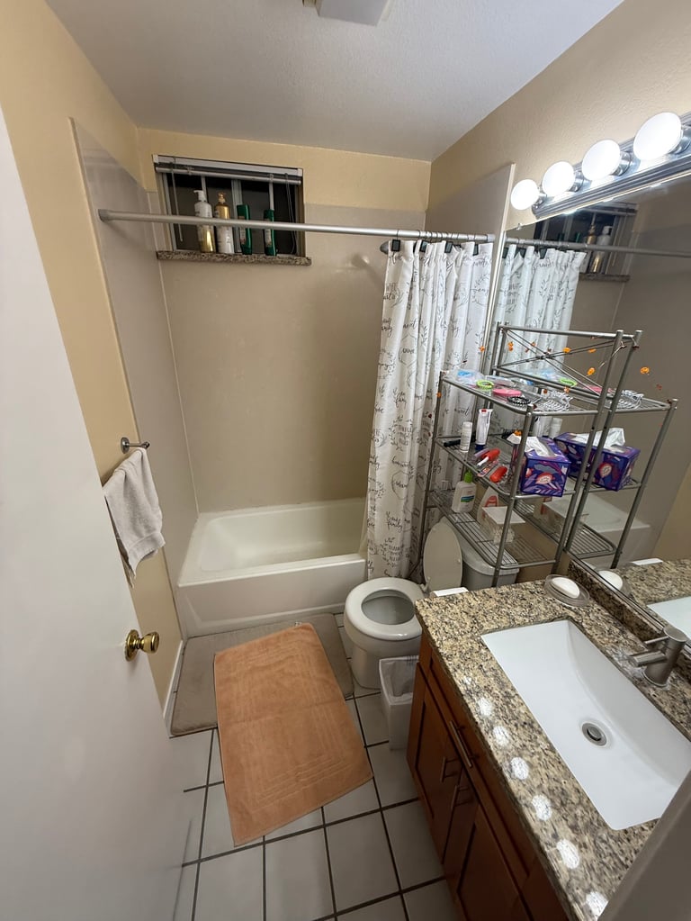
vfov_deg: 102.0
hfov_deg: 85.7
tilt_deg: -19.1
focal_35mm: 14
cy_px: 460
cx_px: 346
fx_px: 372
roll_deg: -1.0
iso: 160
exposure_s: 1/120
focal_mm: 2.22
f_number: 2.2
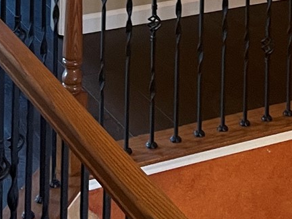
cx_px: 195
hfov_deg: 16.0
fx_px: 1038
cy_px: -296
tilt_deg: -1.6
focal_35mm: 123
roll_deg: -1.2
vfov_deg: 10.5
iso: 250
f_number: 1.6
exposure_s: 1/60
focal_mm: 4.2
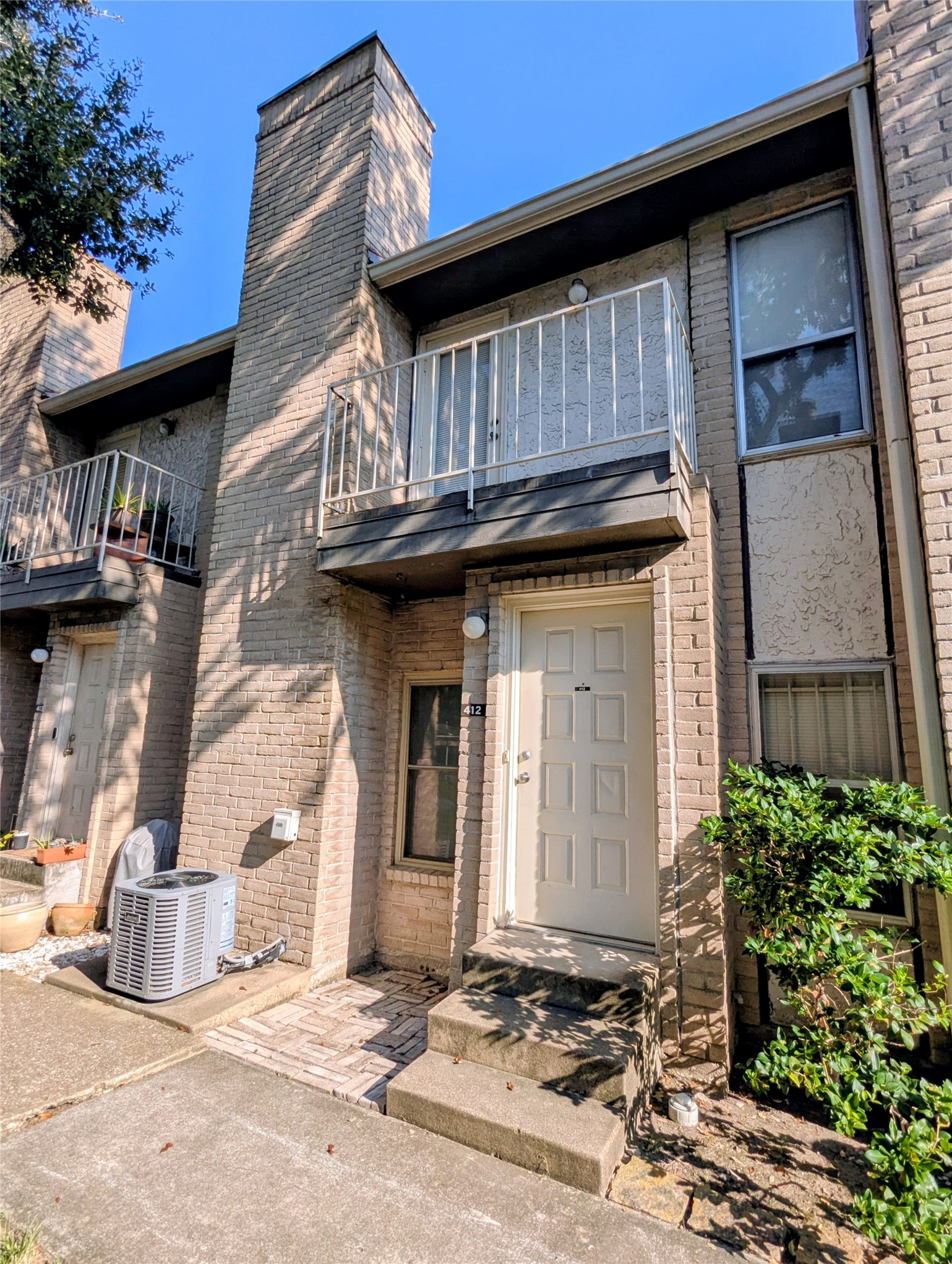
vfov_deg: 94.4
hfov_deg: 78.3
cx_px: 476
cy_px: 632
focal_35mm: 16
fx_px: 585
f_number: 2.2
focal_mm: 2.35
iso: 57
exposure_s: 1/1789
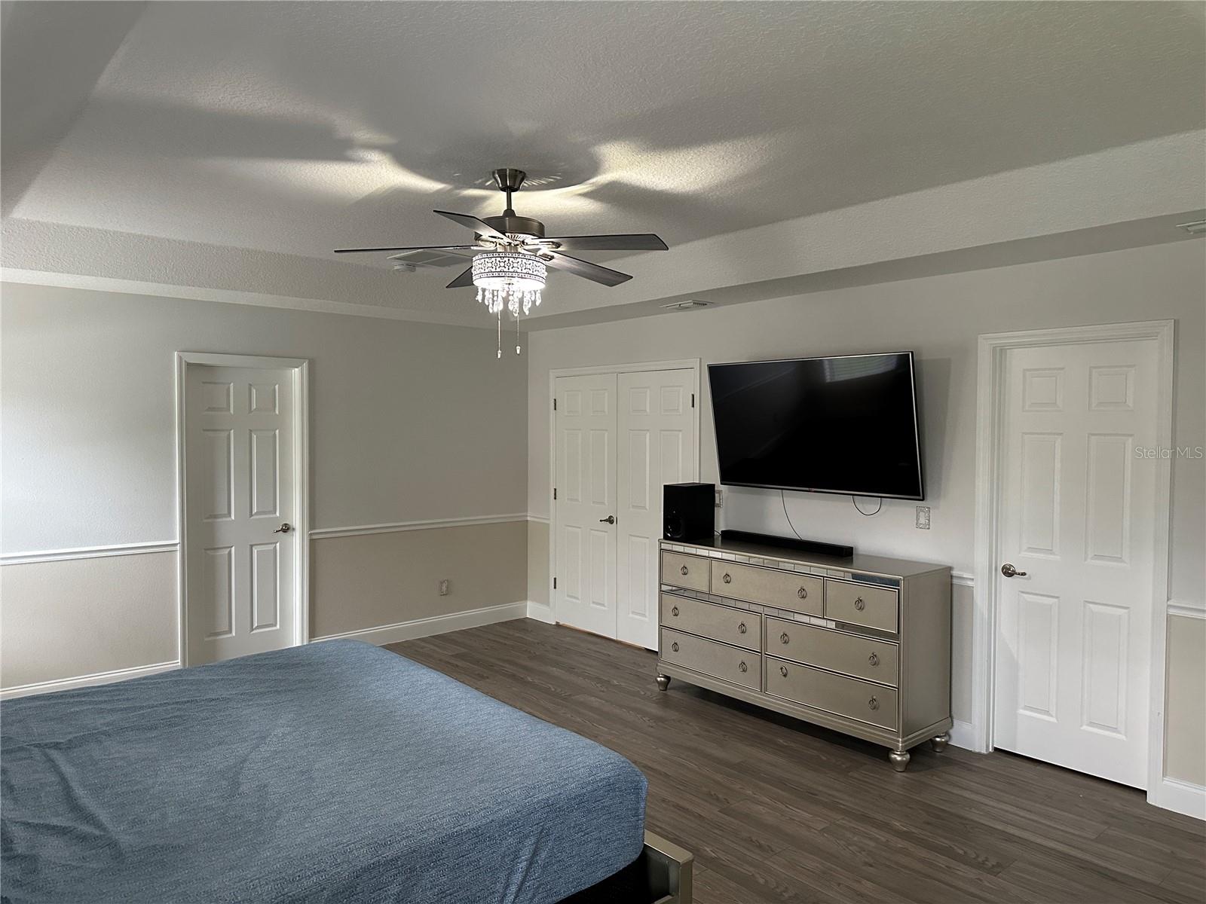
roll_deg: -0.8
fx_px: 836
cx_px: 603
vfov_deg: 56.8
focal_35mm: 24
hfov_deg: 71.6
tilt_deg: -2.5
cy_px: 452
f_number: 1.78
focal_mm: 6.86
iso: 500
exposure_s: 1/60
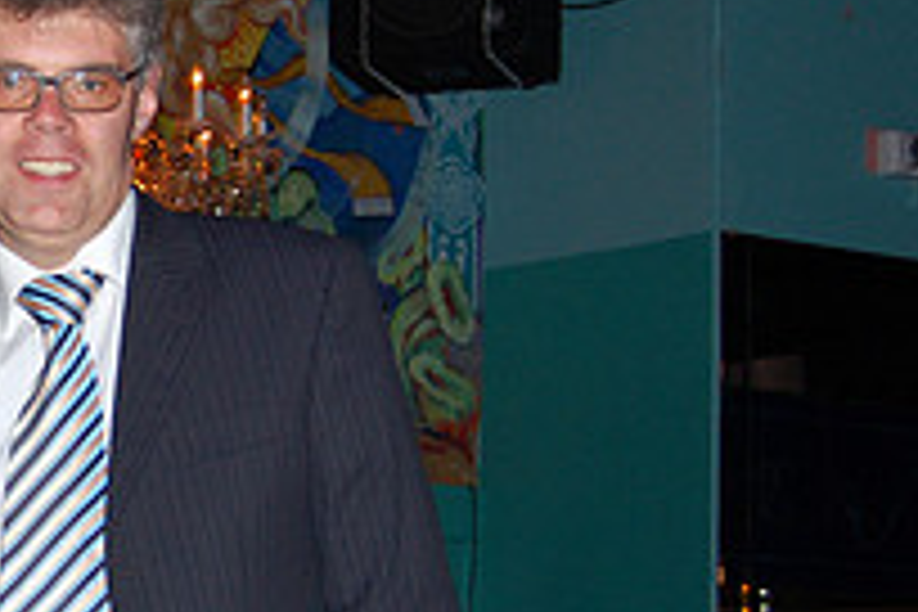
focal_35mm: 132
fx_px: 3377
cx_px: -261
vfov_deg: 10.4
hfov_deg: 14.8
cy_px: 328
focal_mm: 31
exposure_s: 1/60
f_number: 4.5
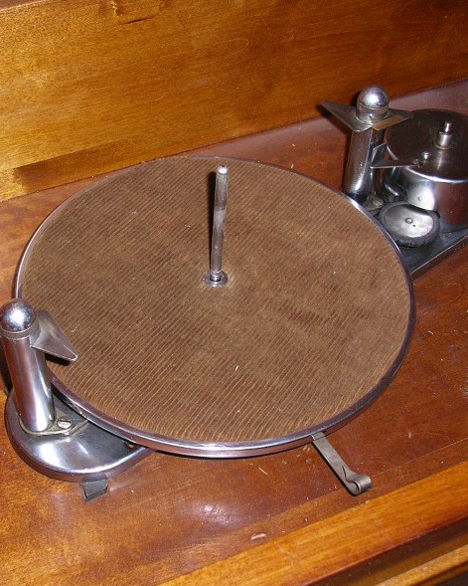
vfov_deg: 38.1
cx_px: 178
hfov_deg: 30.7
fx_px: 849
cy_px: 290
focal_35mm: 49
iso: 100
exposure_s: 1/60
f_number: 2.8
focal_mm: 5.7
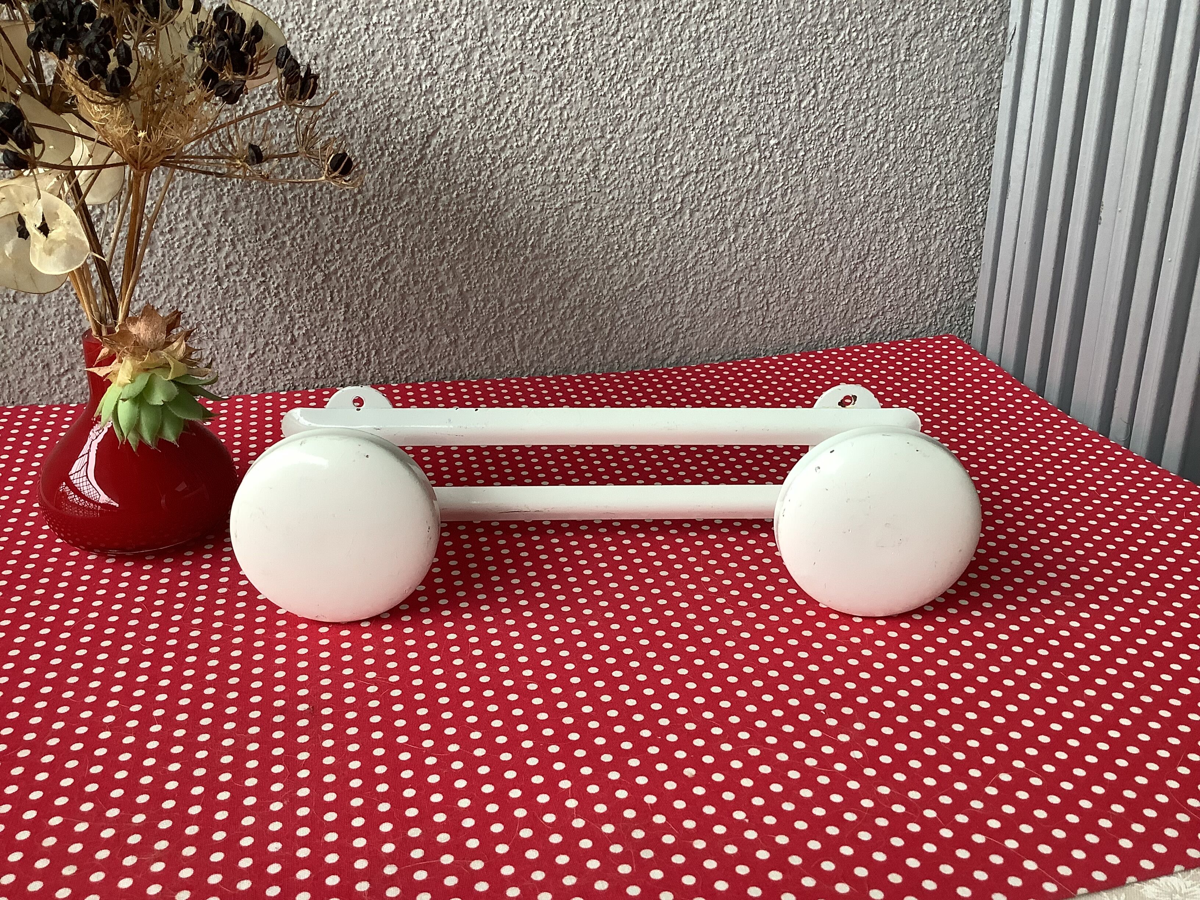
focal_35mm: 31
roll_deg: +0.0
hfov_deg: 58.4
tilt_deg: -21.0
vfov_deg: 45.4
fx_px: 1075
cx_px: 600
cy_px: 450
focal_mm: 3.3
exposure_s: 1/100
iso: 80
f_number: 2.4
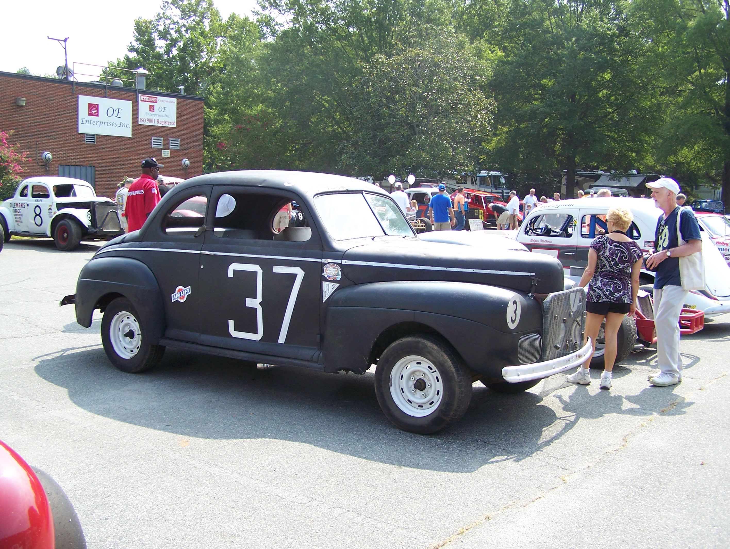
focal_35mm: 38
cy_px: 274
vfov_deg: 37.8
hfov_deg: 48.9
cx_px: 365
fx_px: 802
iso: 80
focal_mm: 6.3
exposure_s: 1/500
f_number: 2.8
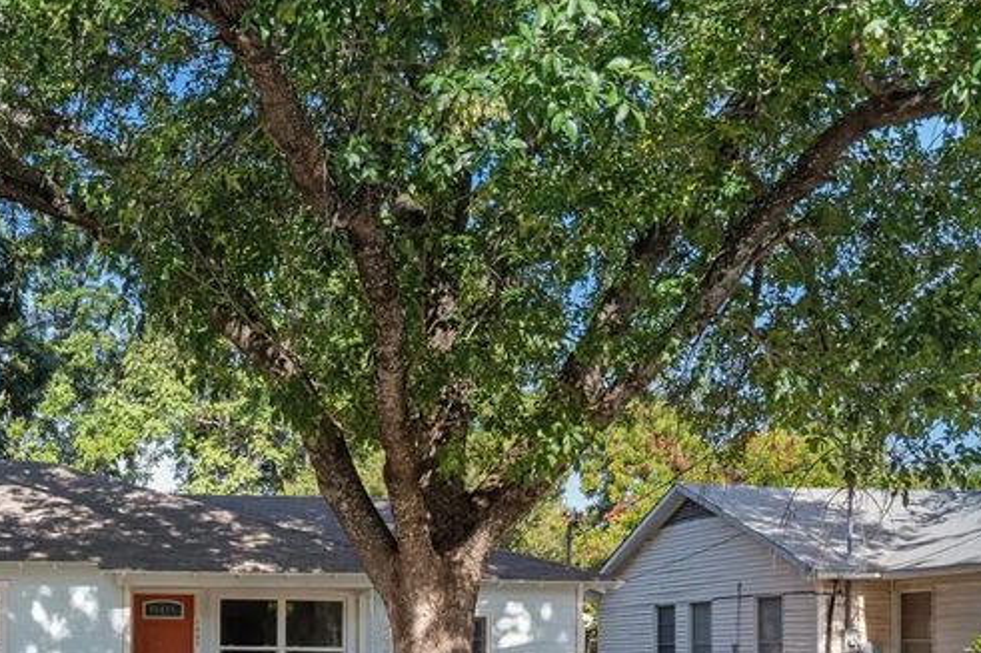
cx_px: 114
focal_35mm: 48
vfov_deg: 27.0
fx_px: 1307
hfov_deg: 38.5
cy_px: 602
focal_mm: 23
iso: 250
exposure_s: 1/60
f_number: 9
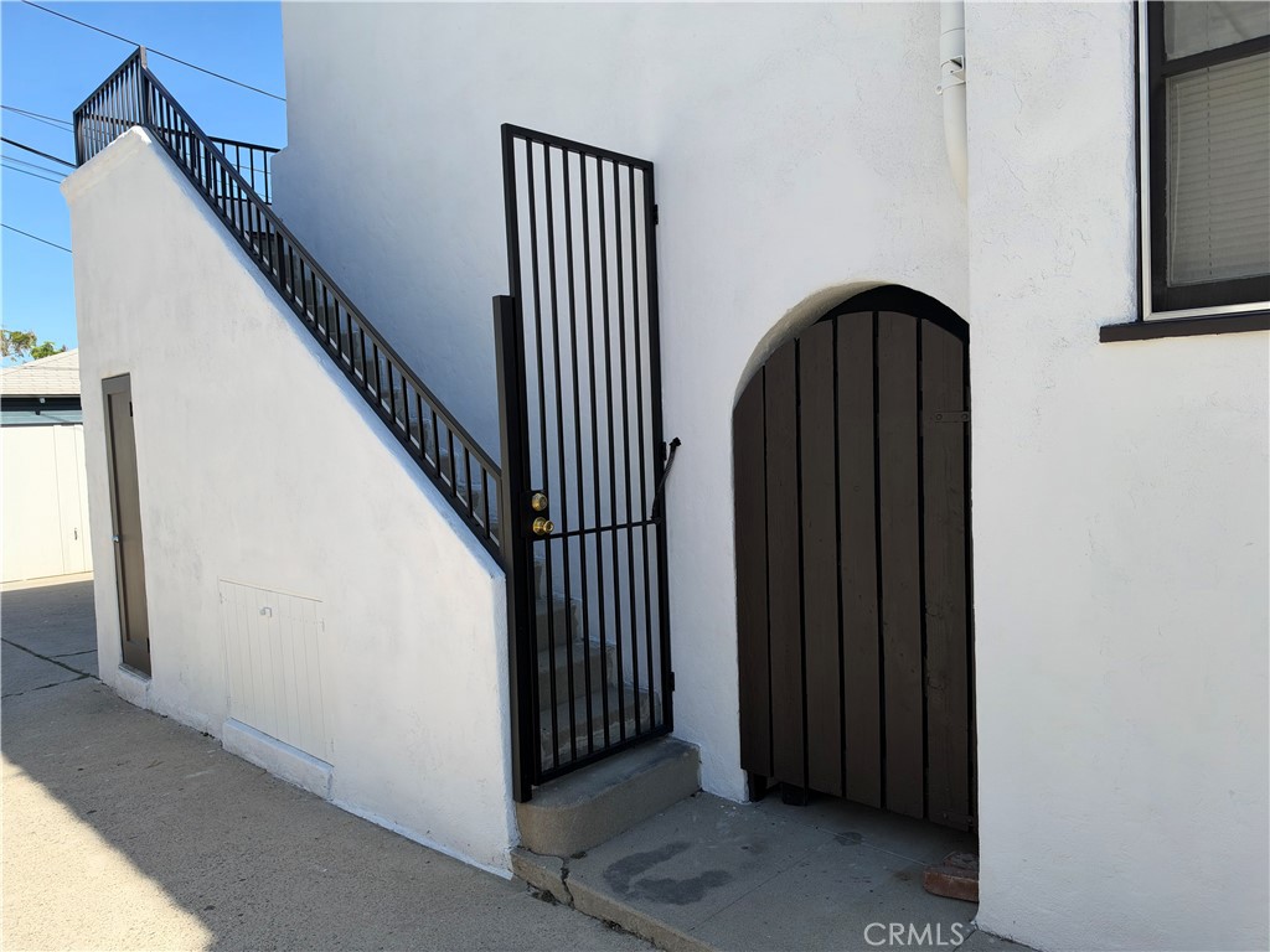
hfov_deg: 71.6
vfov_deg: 56.8
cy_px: 476
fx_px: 881
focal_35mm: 24
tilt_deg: -2.4
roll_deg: +3.2
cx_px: 635
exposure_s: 1/2273
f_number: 1.8
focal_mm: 6.93
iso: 64
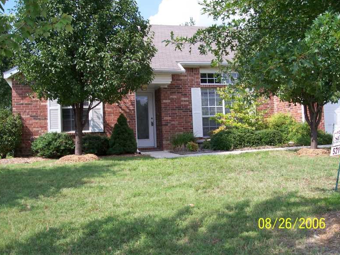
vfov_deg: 36.8
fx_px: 383
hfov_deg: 47.9
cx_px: 168
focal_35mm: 39
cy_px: 125
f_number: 4.8
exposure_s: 1/350
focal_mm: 8
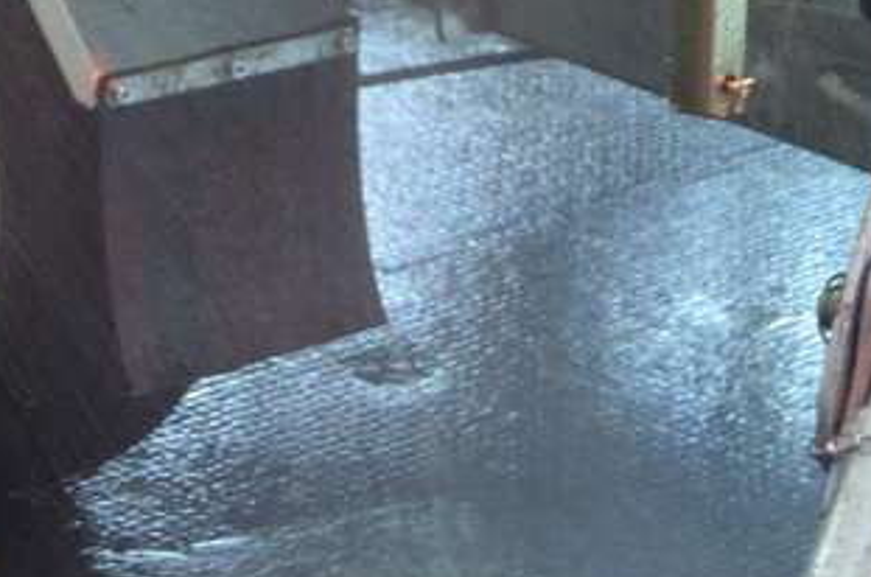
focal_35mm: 259
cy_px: -786
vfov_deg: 5.1
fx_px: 6265
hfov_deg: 7.9
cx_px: 188
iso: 800
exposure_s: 1/60
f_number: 4.2
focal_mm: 35
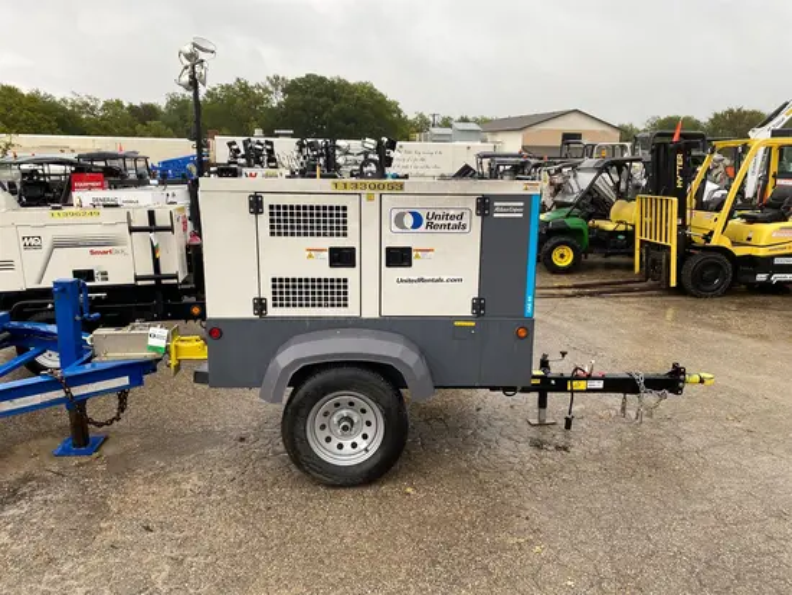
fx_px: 595
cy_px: 298
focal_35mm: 26
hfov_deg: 67.3
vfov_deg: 53.1
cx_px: 396
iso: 40
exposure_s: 1/122
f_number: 1.8
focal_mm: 4.25
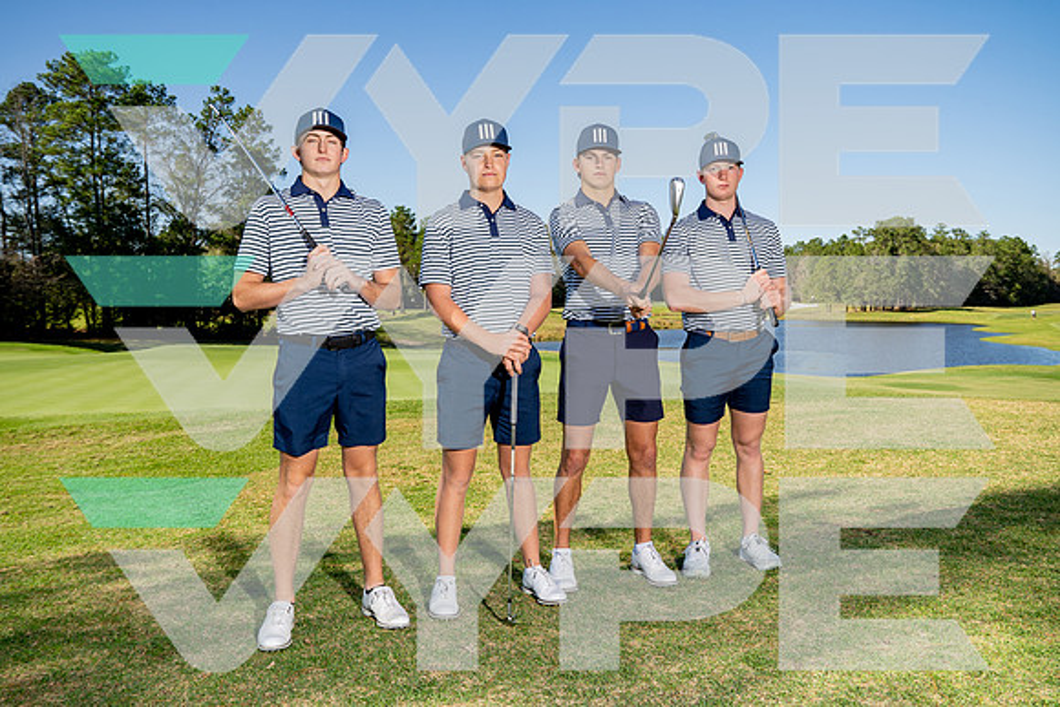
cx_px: 530
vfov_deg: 45.0
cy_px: 354
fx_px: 854
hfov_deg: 63.6
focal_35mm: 29
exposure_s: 1/250
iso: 100
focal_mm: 29
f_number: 8
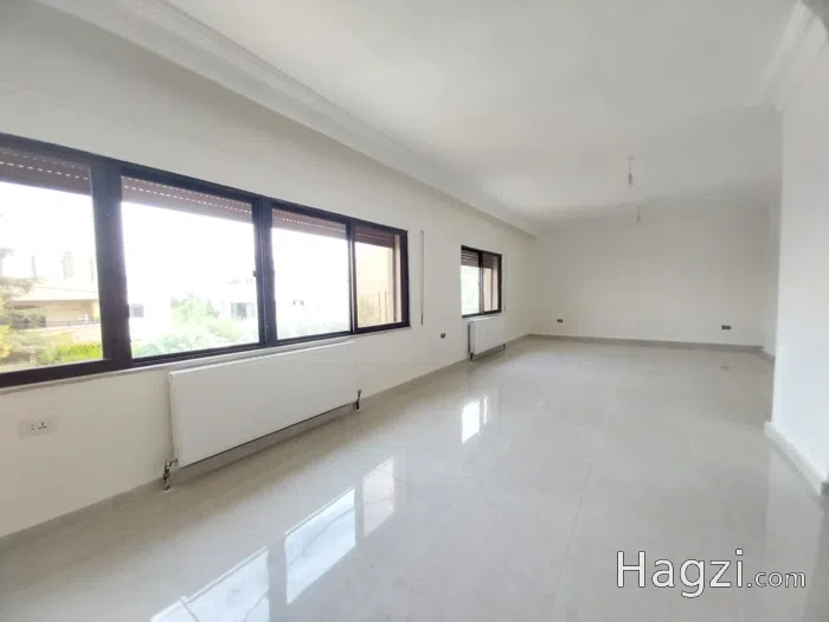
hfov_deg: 106.2
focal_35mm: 13
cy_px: 311
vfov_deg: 89.9
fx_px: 311
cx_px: 414
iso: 80
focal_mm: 1.3
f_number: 2.2
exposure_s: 1/50
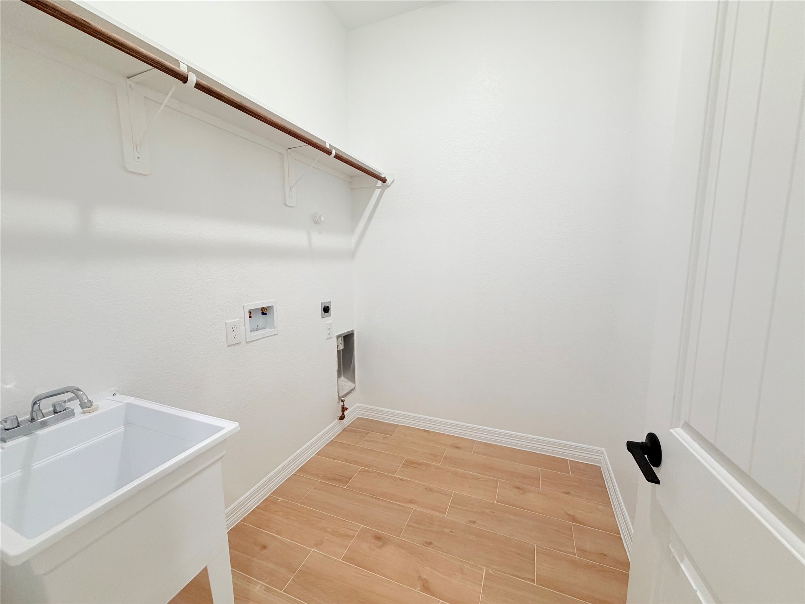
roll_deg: +0.6
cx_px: 402
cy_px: 302
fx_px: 326
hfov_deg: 102.1
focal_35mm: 14
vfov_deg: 85.7
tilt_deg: -7.6
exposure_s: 1/120
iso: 250
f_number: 2.2
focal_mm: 2.22
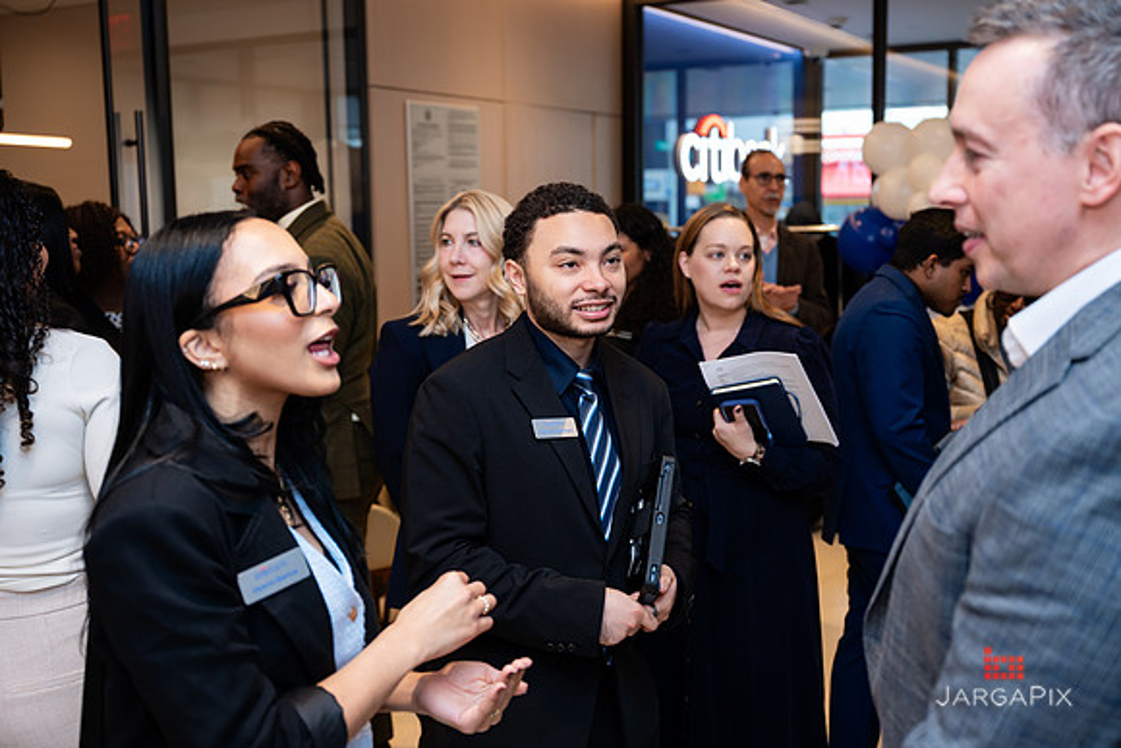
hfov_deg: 48.4
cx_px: 560
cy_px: 374
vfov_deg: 33.4
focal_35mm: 40
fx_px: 1246
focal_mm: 39
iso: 320
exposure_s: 1/160
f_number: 3.2
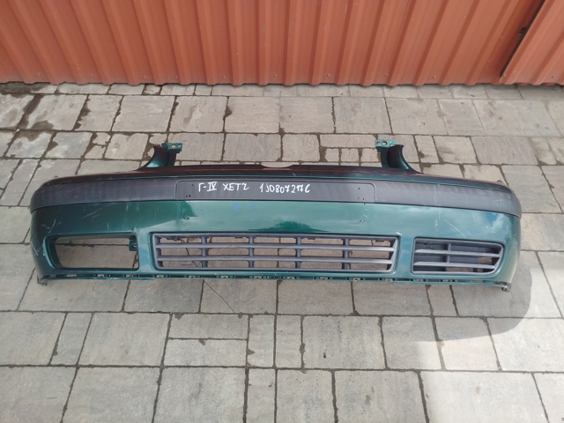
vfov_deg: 56.8
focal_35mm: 24
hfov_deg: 71.6
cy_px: 212
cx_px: 282
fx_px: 391
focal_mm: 5.31
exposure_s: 1/285
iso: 50
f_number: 1.7
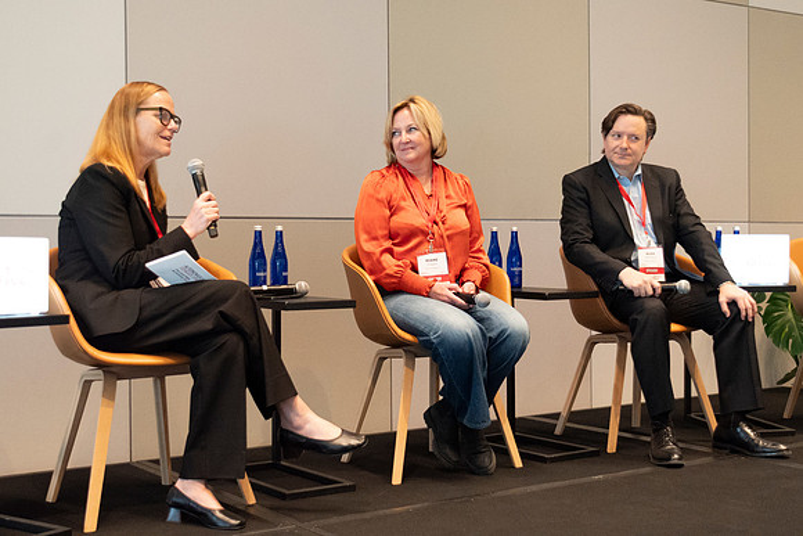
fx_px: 1138
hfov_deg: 38.9
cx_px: 402
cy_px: 268
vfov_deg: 26.5
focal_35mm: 51
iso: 3200
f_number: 4.5
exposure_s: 1/80
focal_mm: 34
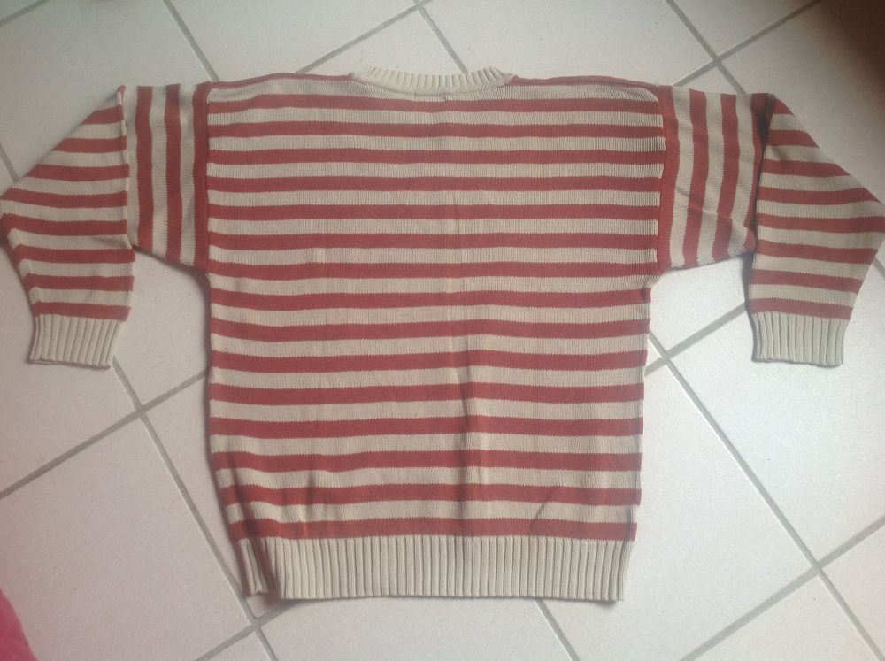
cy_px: 330
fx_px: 894
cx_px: 442
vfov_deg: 40.6
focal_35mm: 35
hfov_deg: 52.7
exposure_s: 1/20
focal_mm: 4.28
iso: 50
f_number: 2.4
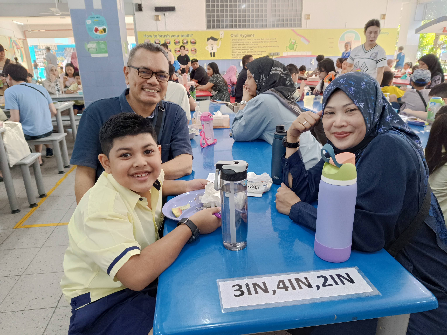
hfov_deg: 71.6
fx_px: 310
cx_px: 224
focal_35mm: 24
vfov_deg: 56.8
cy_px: 168
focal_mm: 5.59
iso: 521
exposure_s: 1/101
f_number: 1.88
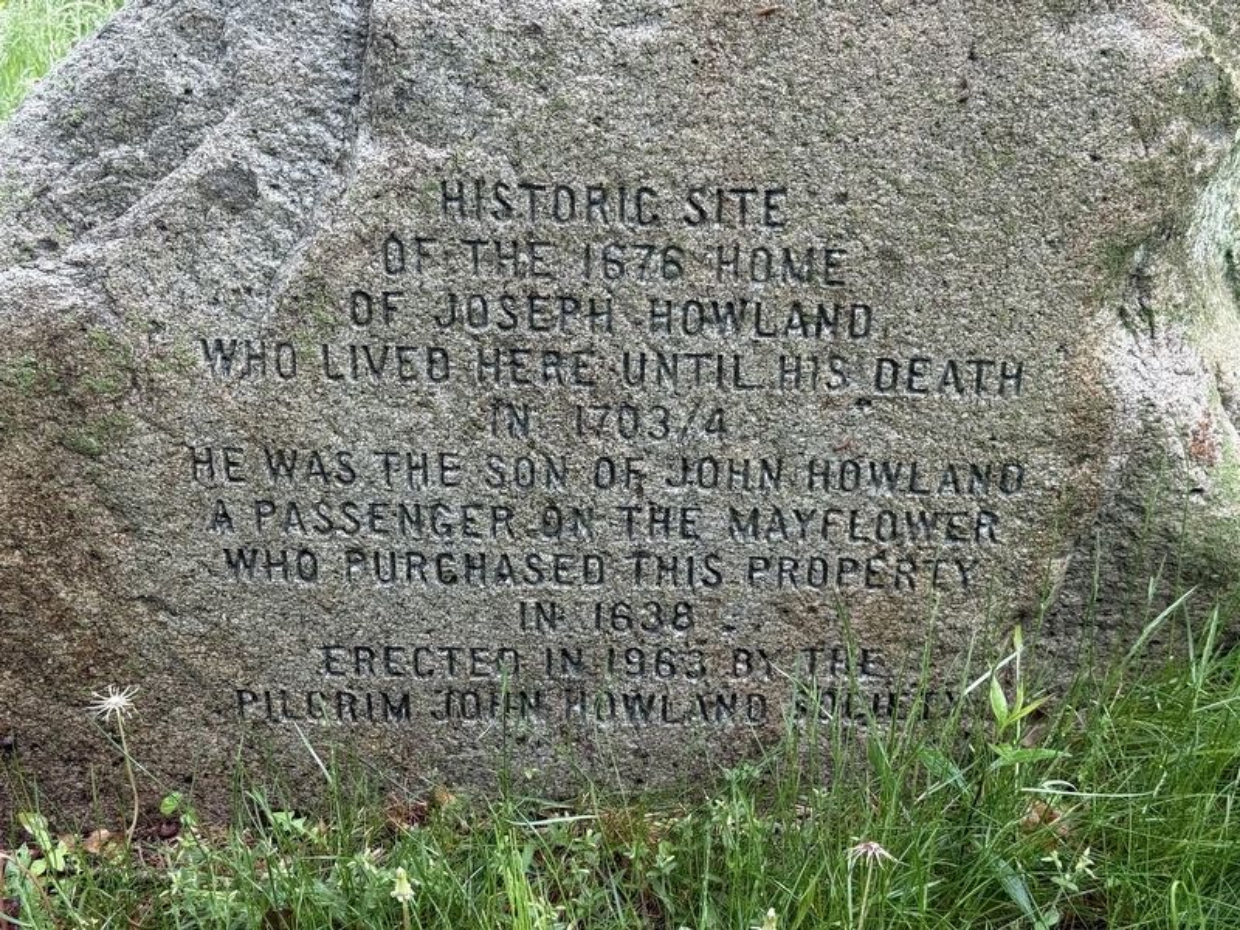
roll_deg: +2.0
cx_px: 620
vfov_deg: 30.3
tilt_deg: -33.1
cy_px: 465
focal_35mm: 48
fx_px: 1719
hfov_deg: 39.7
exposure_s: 1/312
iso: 100
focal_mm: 6.76
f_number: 1.78
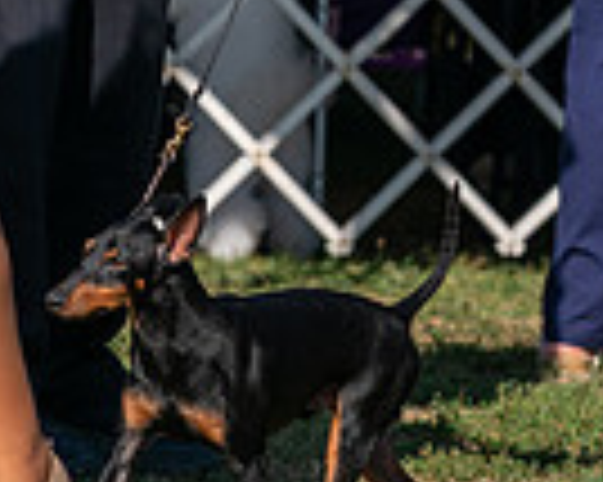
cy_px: -81
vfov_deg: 2.8
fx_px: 9951
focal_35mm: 558
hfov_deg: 3.5
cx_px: 349
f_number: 4.5
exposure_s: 1/1250
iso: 125
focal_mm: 118
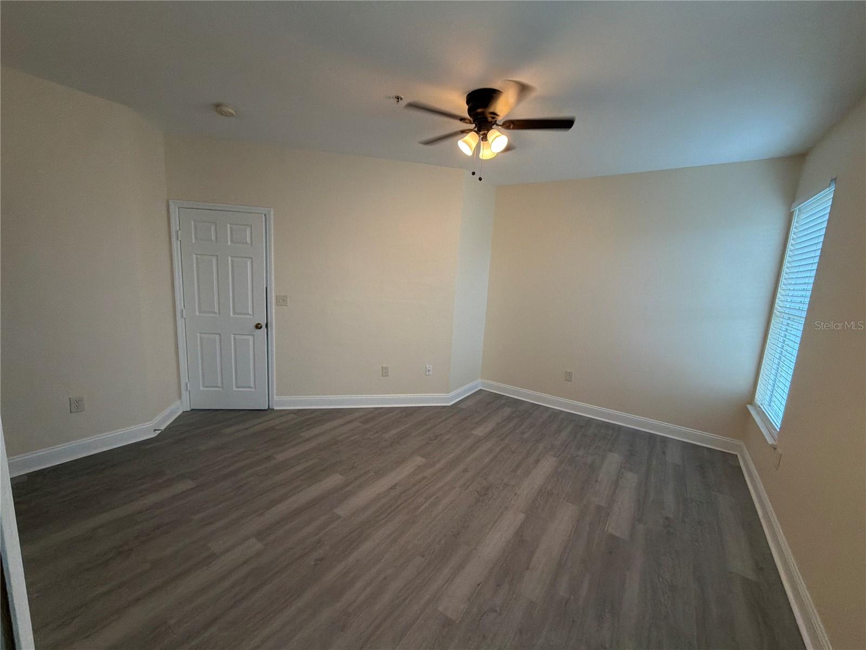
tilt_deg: -9.0
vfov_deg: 85.7
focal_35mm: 14
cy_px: 325
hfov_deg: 102.1
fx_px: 350
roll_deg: -3.2
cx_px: 433
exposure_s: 1/120
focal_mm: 2.22
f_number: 2.2
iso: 250
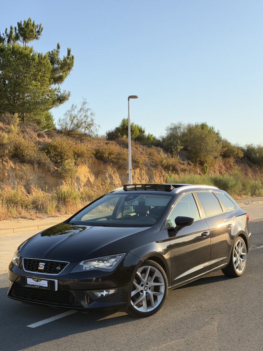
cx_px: 132
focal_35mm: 48
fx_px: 486
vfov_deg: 39.7
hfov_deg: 30.3
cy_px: 176
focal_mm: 6.76
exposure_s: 1/1883
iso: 100
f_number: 1.78
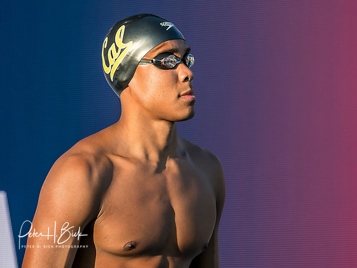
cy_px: 102
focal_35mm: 741
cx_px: 154
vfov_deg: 2.0
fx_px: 7645
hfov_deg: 2.7
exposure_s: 1/1250
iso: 250
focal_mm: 200
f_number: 3.5
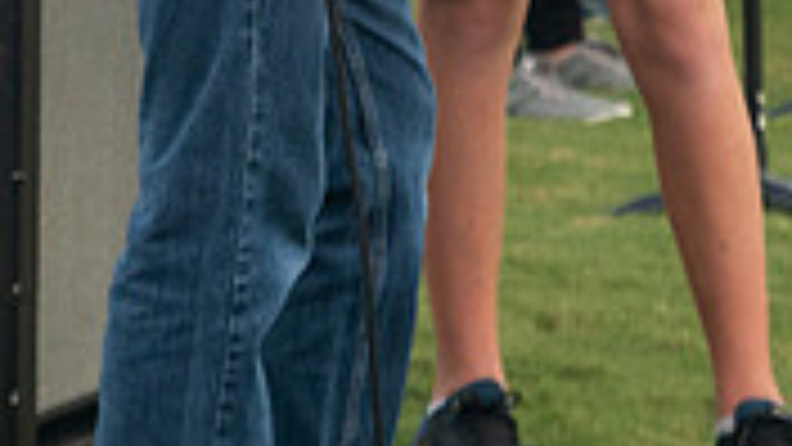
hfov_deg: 6.4
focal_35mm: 336
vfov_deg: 3.5
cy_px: -749
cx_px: 401
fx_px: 7056
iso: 800
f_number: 3.5
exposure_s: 1/800
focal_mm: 70
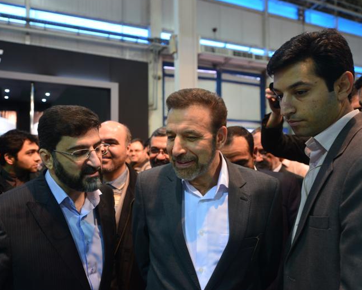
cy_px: 142
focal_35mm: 28
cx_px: 166
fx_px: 300
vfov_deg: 51.6
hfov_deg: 62.1
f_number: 2.8
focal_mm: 24
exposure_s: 1/80
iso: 900
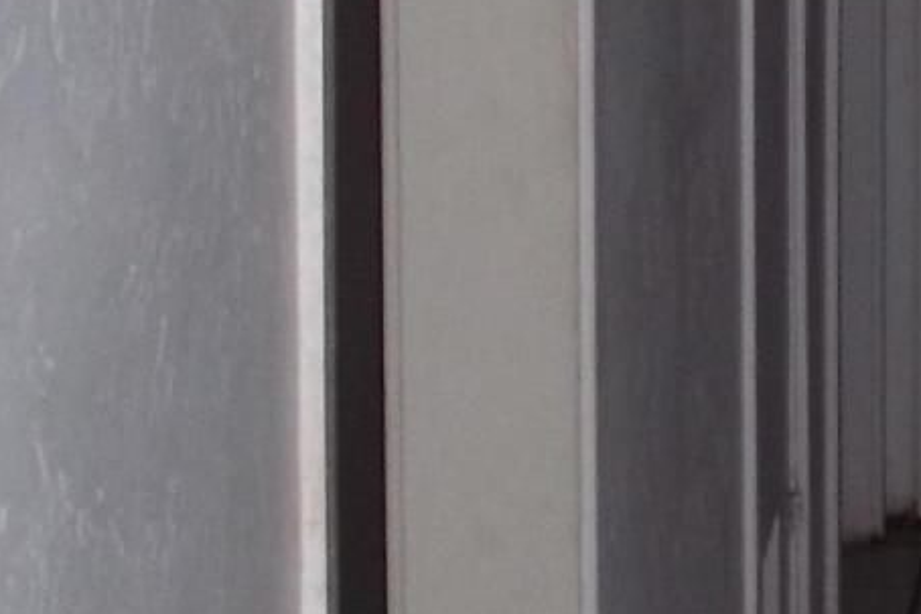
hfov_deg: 12.0
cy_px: -107
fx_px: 4222
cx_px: 1256
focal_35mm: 165
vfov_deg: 8.2
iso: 80
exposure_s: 1/30
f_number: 3.1
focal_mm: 6.5
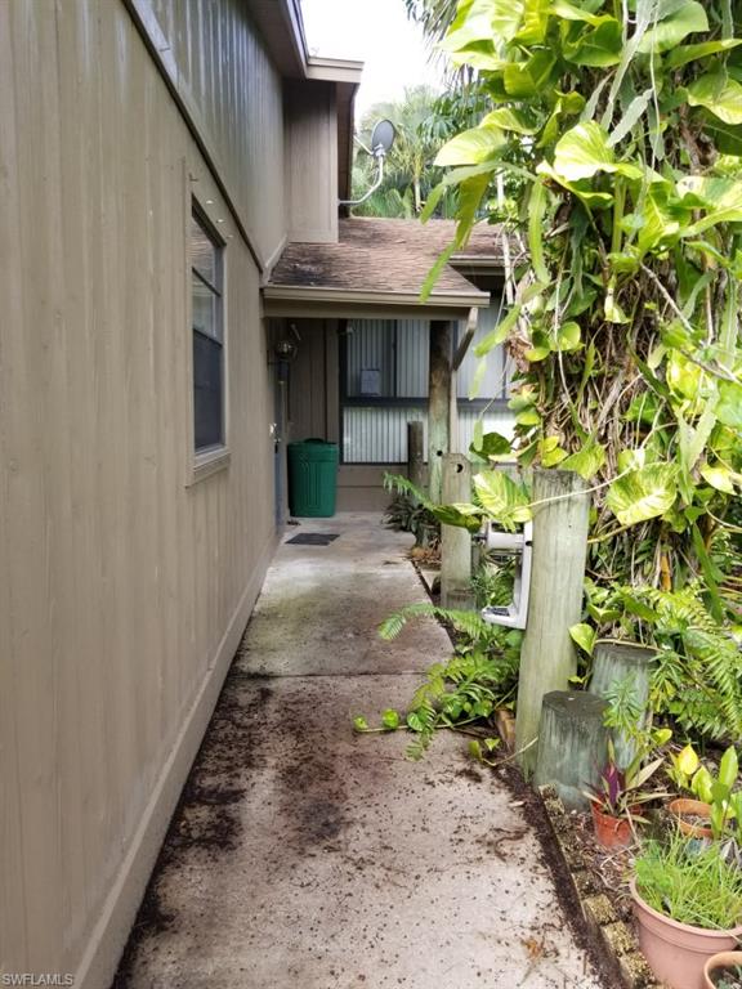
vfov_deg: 67.3
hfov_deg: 53.1
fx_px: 743
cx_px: 371
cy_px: 494
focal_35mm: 26
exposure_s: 1/273
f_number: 1.7
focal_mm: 4.25
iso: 50
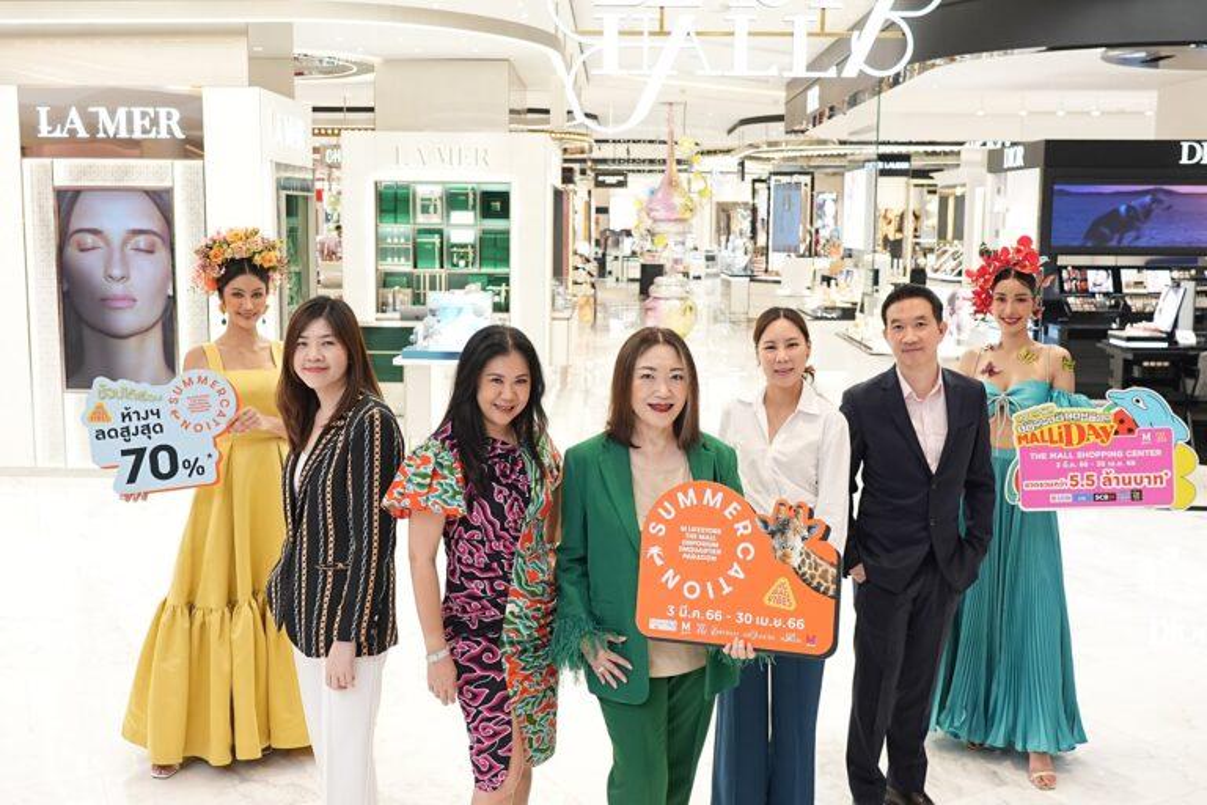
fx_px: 1207
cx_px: 604
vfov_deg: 36.9
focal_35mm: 36
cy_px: 402
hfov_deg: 53.1
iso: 1000
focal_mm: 24
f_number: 4
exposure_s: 1/200
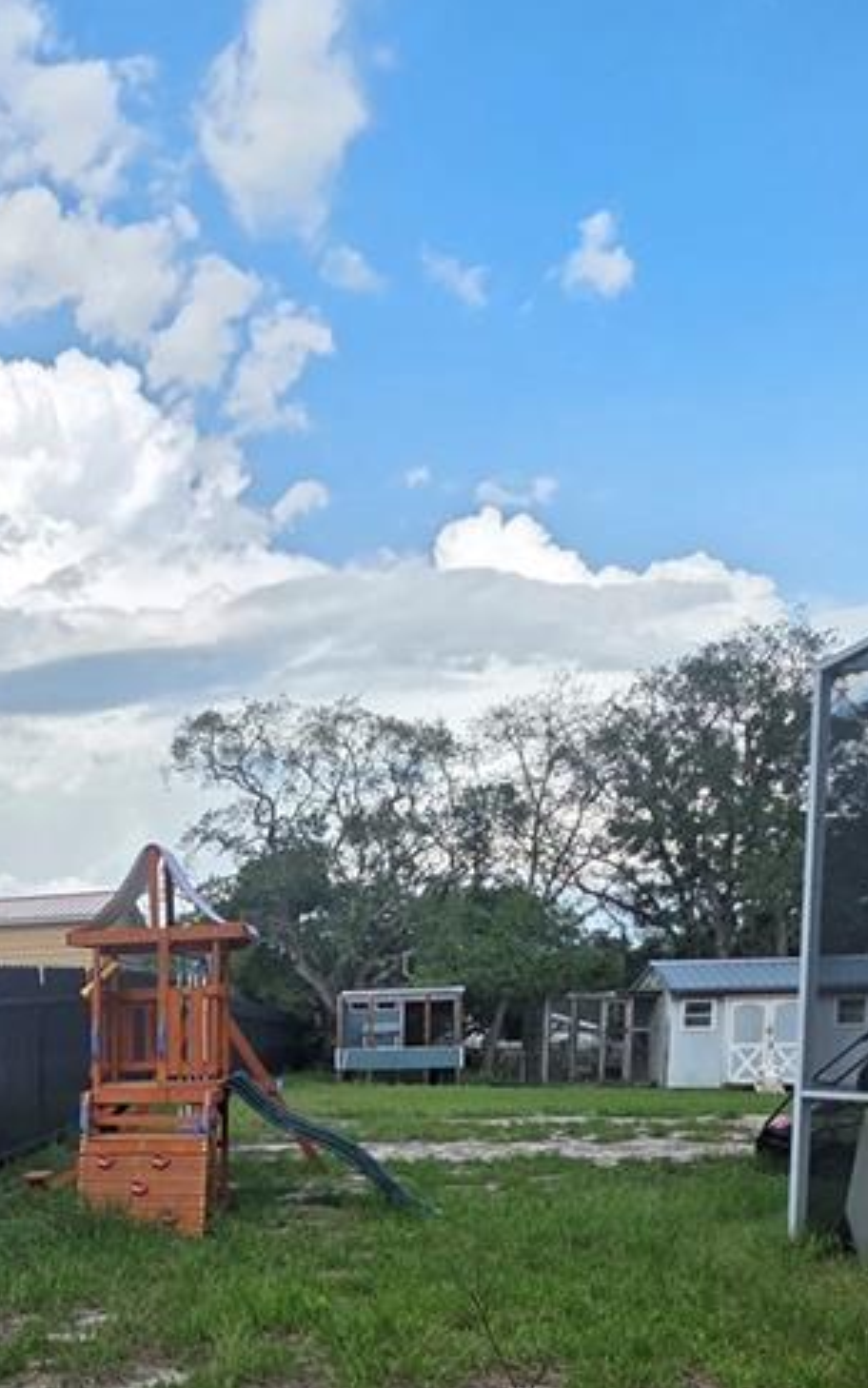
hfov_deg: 32.9
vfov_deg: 51.4
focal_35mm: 34
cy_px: 1197
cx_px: -74
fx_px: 1286
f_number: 1.9
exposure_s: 1/1350
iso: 40
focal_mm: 2.2
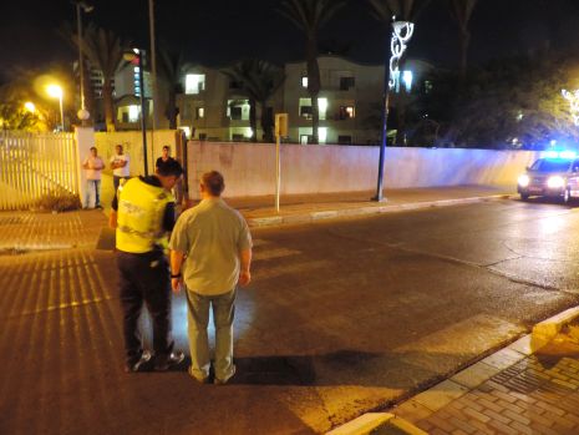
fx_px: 402
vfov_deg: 56.8
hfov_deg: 71.6
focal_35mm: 24
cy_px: 218
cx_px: 290
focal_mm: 4.3
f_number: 3
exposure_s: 1/4
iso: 800
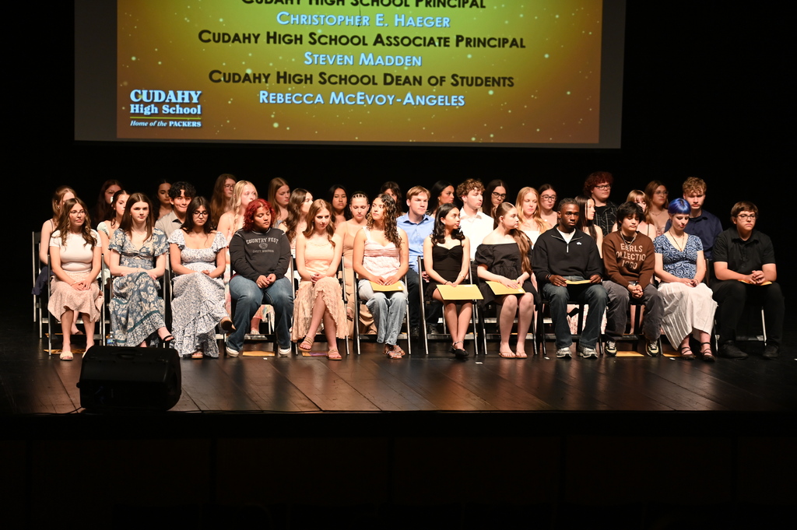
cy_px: 265
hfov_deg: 15.8
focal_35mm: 130
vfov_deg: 10.5
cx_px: 398
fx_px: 2876
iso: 800
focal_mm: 130
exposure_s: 1/125
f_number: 2.8
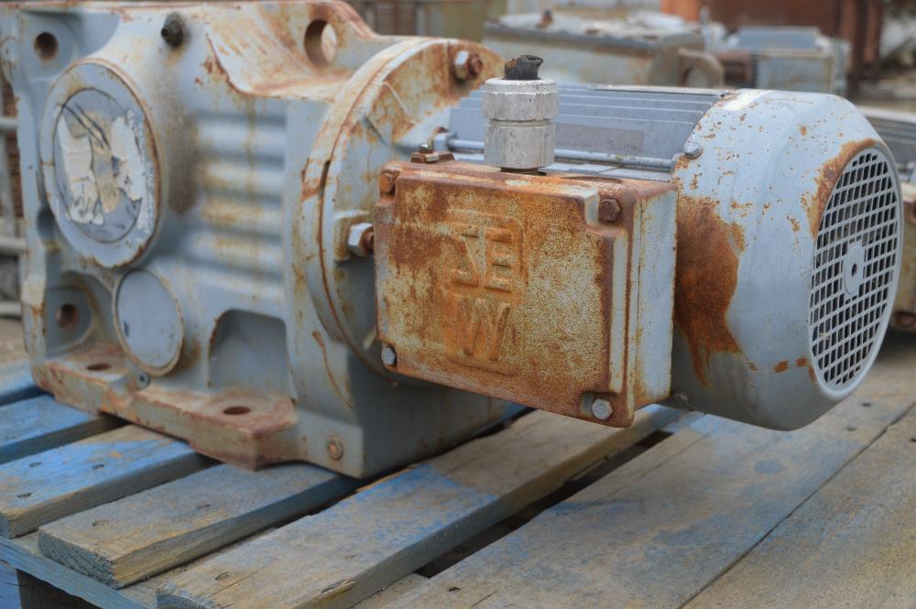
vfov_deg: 28.9
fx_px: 1182
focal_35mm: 46
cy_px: 304
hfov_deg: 42.4
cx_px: 458
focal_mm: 31
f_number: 5.6
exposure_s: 1/125
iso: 160
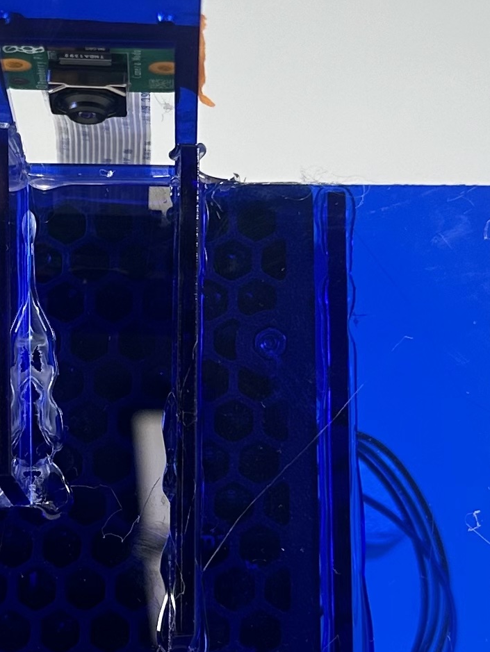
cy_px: 376
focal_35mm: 103
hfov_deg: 14.3
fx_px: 1943
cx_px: 94
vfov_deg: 19.1
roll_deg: -0.4
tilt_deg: +9.3
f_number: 1.78
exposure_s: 1/491
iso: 80
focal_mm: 6.86
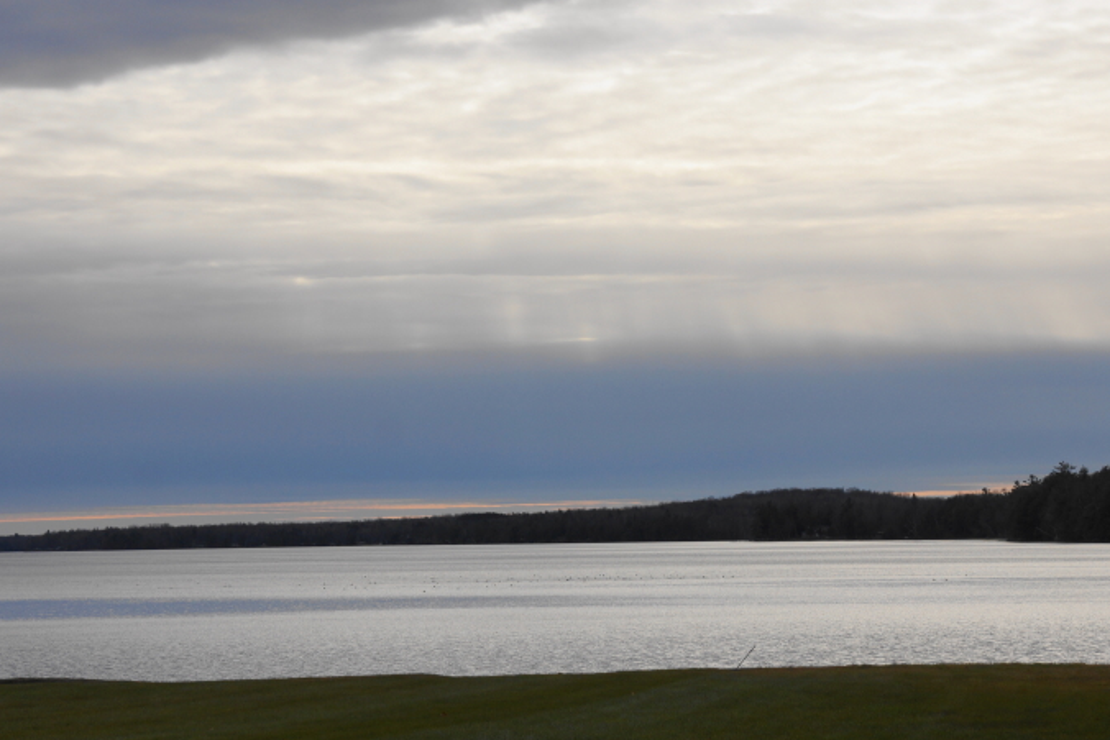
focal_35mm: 100
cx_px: 585
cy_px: 392
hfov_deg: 20.5
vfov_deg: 13.7
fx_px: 3076
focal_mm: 45
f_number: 8
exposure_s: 1/250
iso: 100
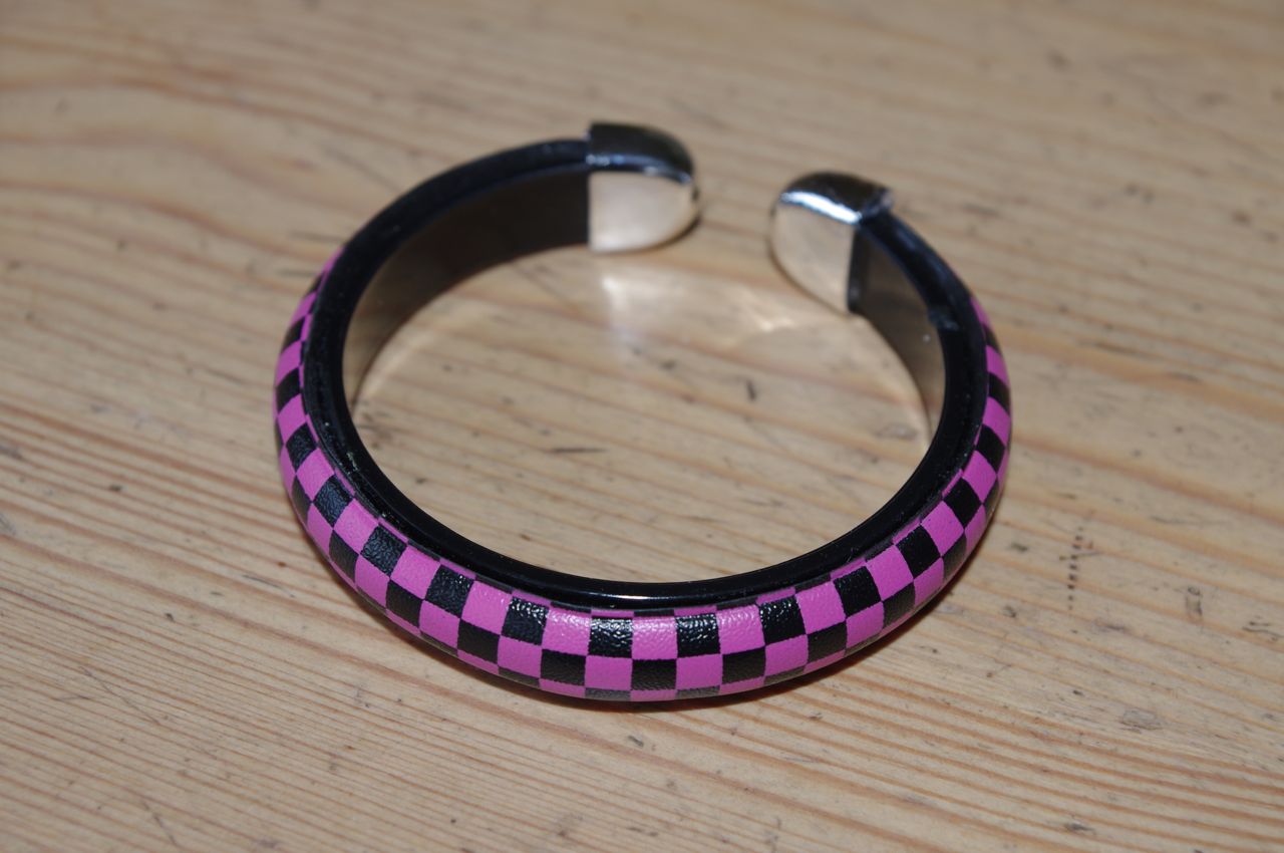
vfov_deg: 23.7
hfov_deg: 35.1
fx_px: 2030
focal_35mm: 57
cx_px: 642
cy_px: 426
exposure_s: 1/30
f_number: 8
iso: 200
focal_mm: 37.5
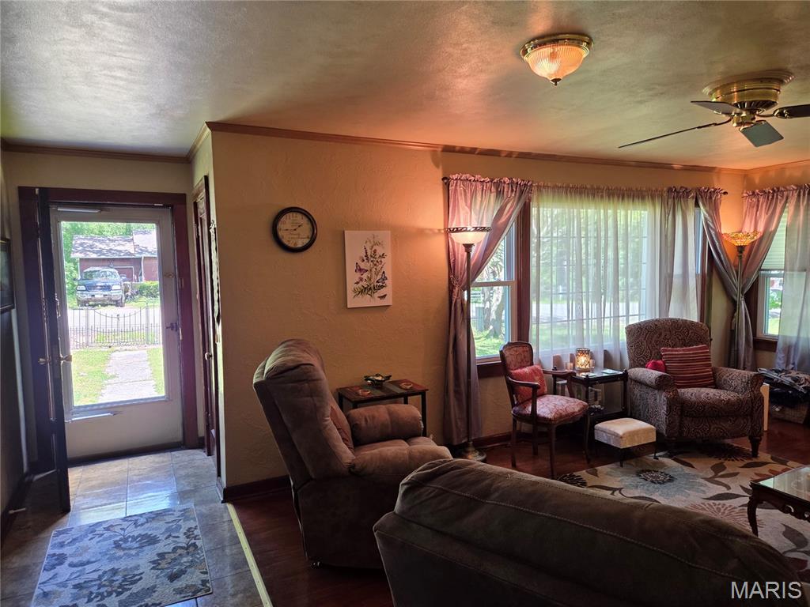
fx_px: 538
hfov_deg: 73.9
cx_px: 405
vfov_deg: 58.9
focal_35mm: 23
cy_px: 304
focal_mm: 5.4
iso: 160
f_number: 1.8
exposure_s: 1/120
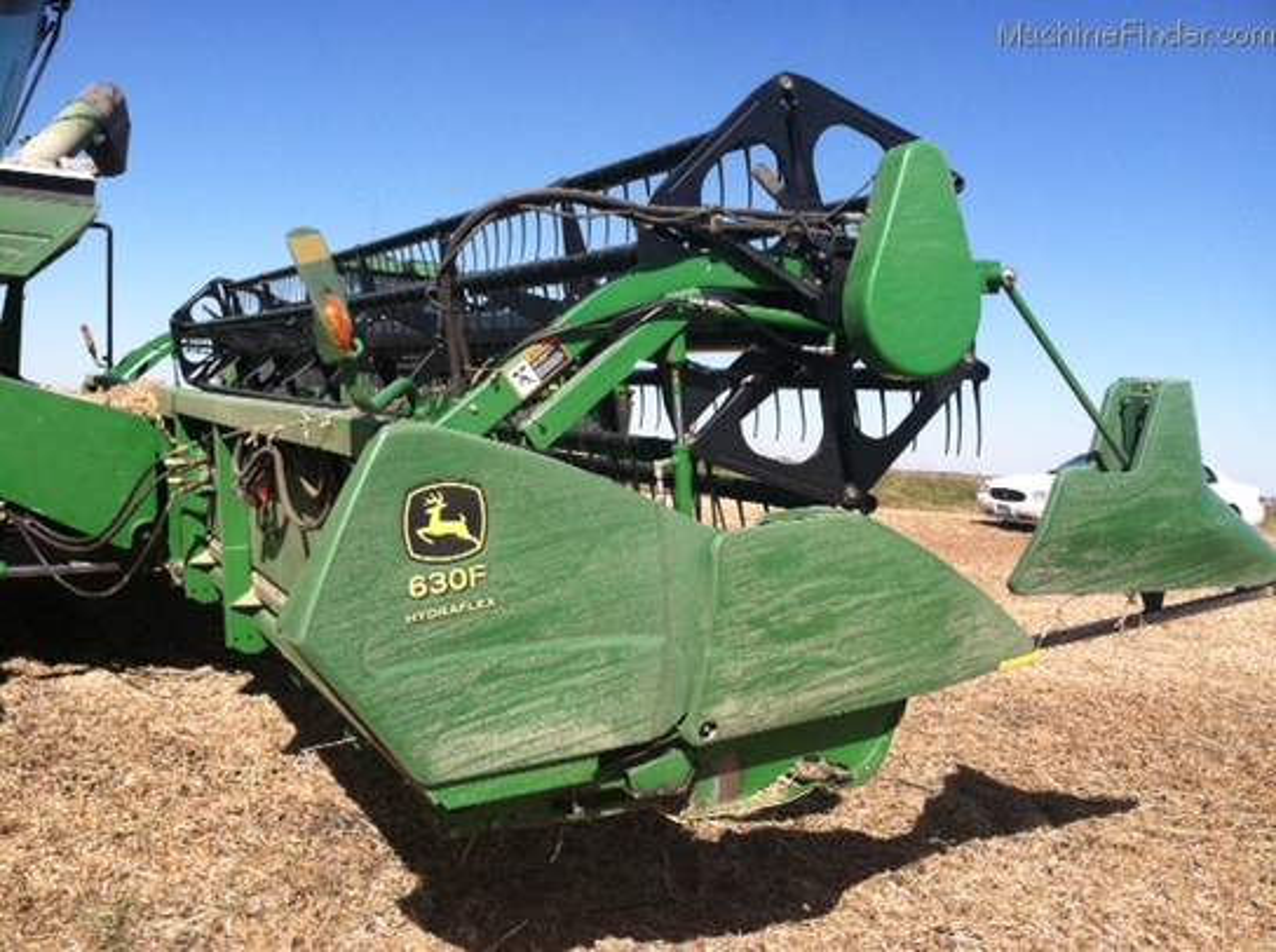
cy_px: 476
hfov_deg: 52.7
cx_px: 638
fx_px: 1288
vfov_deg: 40.6
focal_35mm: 35
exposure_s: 1/1226
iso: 80
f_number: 2.8
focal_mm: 3.85
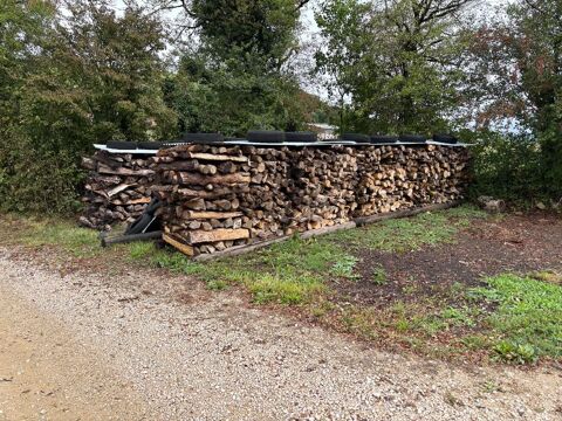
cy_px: 210
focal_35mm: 26
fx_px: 422
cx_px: 281
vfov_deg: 53.1
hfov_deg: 67.3
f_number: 1.6
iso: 50
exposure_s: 1/873
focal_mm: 5.96
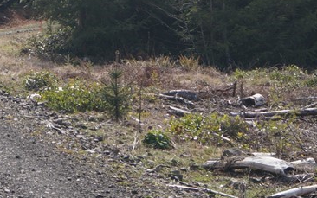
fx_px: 1175
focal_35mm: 136
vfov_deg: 9.6
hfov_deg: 14.8
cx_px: -67
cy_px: 13
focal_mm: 30
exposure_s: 1/160
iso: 100
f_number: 8
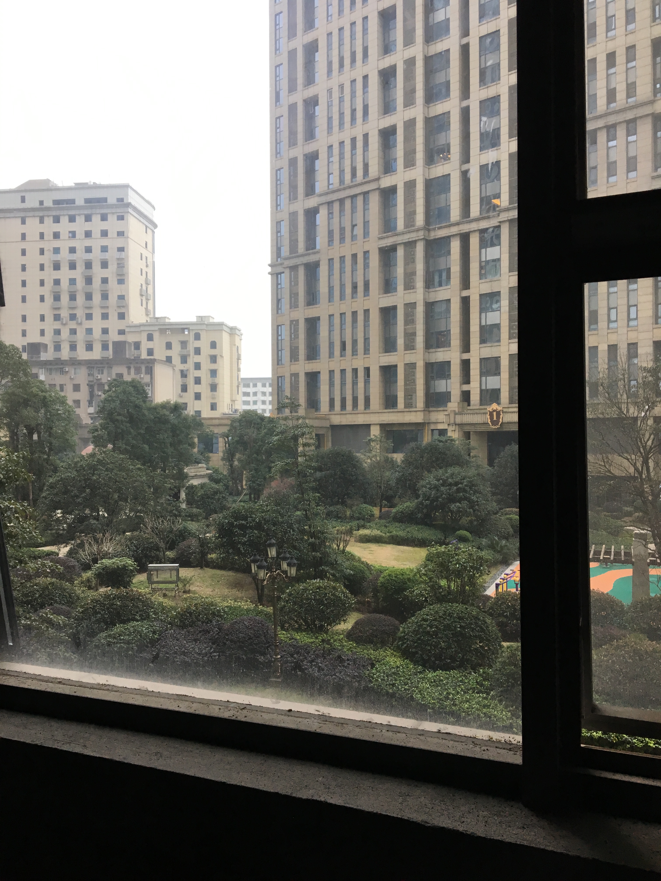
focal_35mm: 29
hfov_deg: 48.2
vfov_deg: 61.7
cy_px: 440
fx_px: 738
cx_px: 330
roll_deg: +0.1
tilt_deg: +0.5
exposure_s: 1/33
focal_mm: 4.15
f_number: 2.2
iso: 32
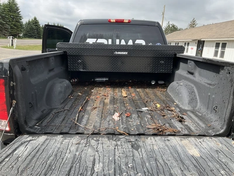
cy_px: 88
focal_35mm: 29
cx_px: 117
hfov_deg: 61.7
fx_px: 196
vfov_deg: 48.2
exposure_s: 1/709
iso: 25
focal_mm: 3
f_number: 1.8
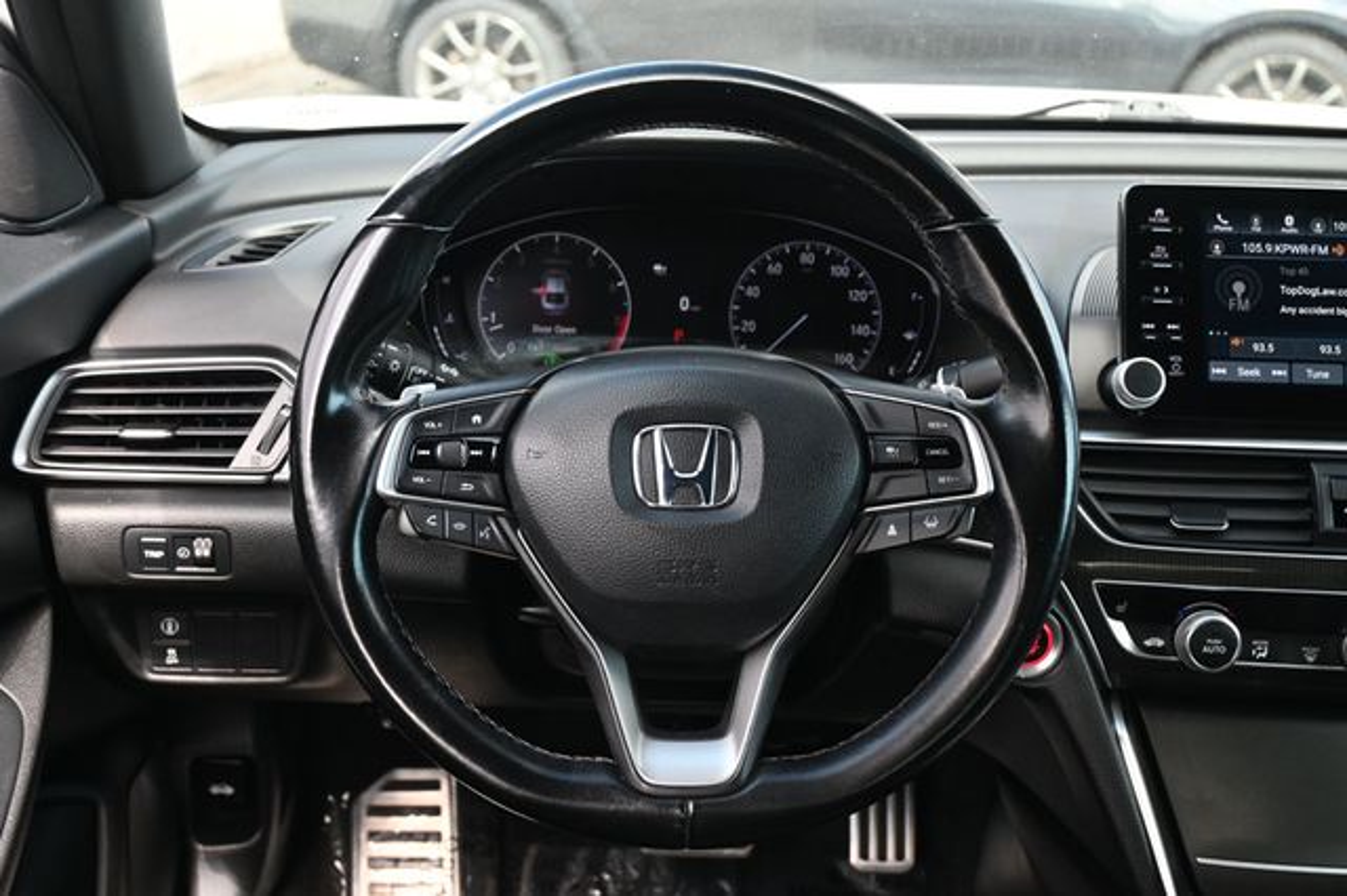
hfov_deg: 43.6
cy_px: 448
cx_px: 674
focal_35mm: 45
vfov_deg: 29.8
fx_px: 1683
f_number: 4.8
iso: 640
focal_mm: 30
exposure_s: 1/125
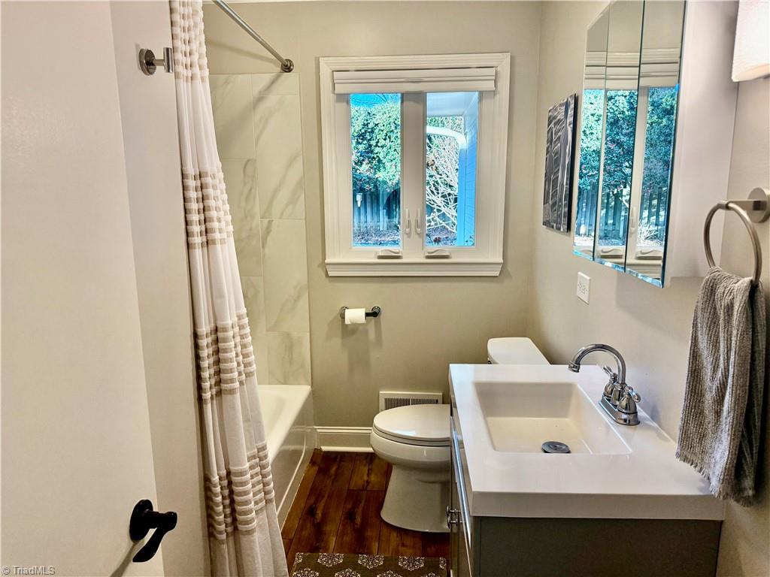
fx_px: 534
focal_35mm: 24
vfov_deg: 56.8
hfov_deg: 71.6
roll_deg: +0.3
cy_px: 288
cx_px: 385
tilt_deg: -10.2
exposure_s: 1/189
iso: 200
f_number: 1.78
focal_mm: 6.76
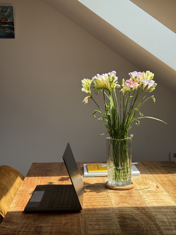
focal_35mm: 48
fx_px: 325
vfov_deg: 39.7
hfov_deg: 30.3
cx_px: 88
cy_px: 118
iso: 64
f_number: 1.78
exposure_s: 1/926
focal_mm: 6.76
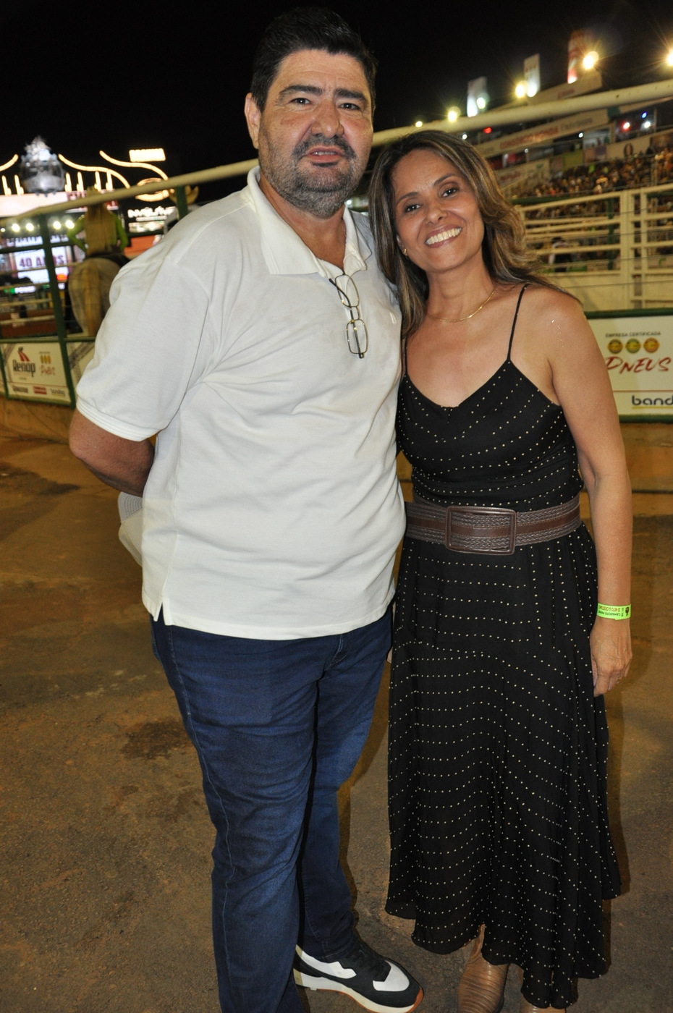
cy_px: 506
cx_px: 336
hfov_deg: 39.9
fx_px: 928
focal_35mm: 33
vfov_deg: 57.3
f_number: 4
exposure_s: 1/60
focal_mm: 22
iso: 800
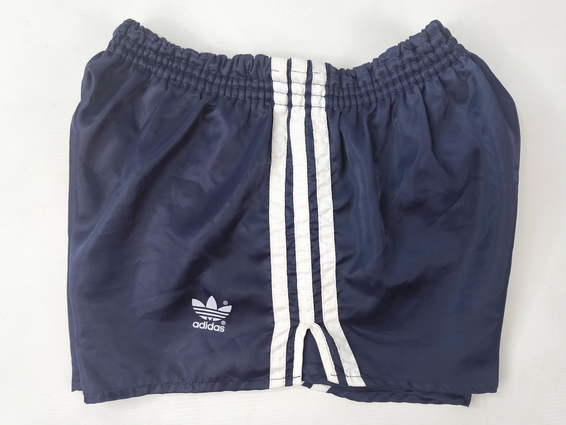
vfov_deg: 53.1
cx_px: 294
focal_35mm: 26
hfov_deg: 67.3
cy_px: 211
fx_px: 425
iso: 64
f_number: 1.9
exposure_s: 1/100
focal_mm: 6.92
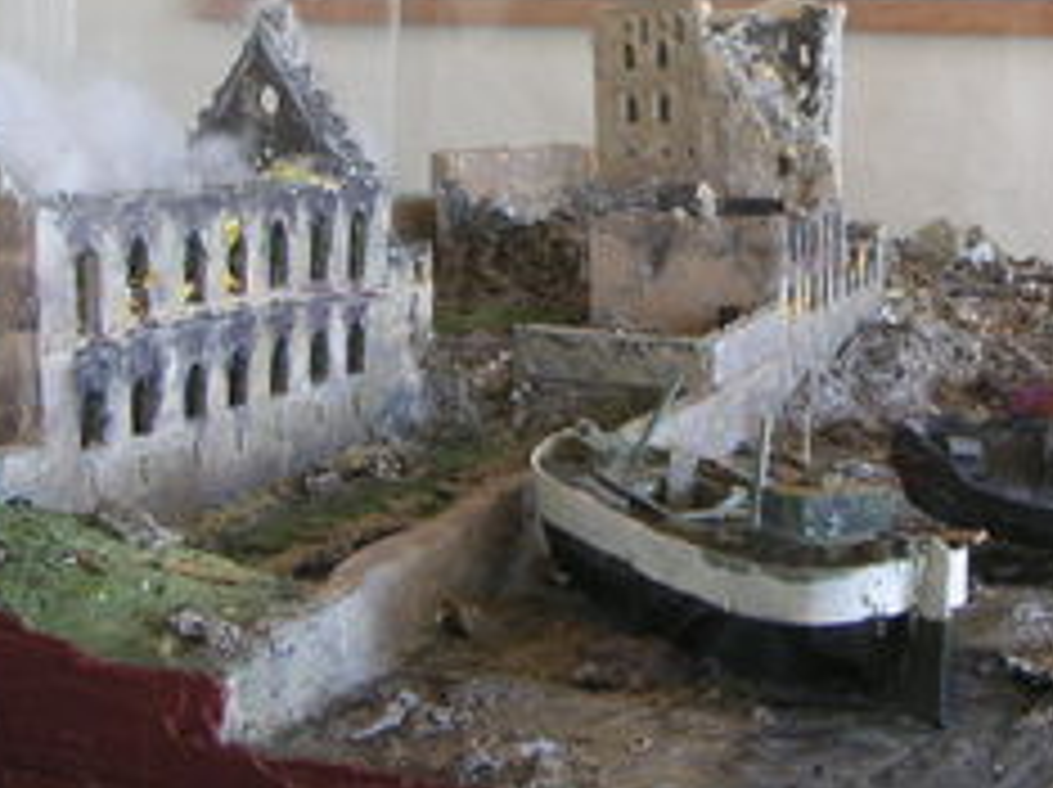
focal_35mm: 65
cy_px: 252
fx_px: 1975
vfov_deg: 22.4
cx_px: 688
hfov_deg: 29.7
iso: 100
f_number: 2.8
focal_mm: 6
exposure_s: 1/15
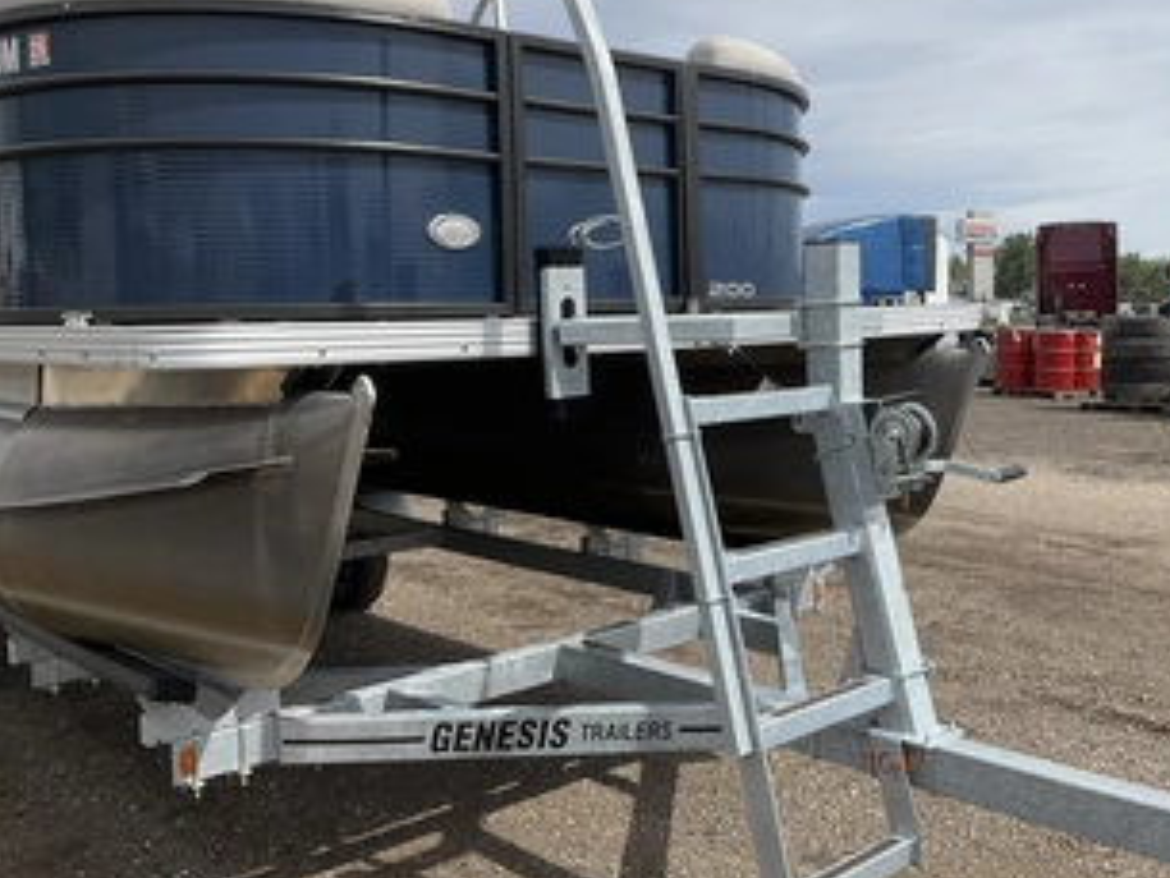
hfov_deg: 48.3
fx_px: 1285
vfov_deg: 37.6
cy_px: 364
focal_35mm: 38
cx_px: 760
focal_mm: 3
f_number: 1.8
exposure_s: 1/2141
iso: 25
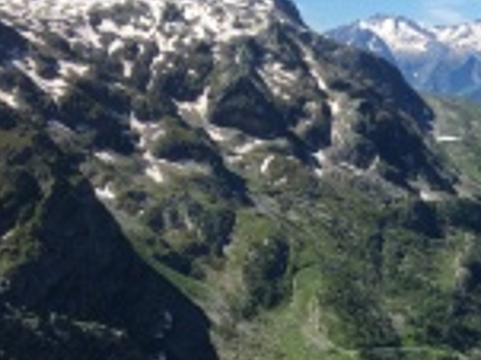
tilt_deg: -20.8
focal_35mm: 77
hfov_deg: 23.4
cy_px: 452
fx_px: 1069
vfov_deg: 18.0
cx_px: 561
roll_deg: -1.1
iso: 25
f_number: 2.2
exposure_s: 1/1350
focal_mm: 4.15
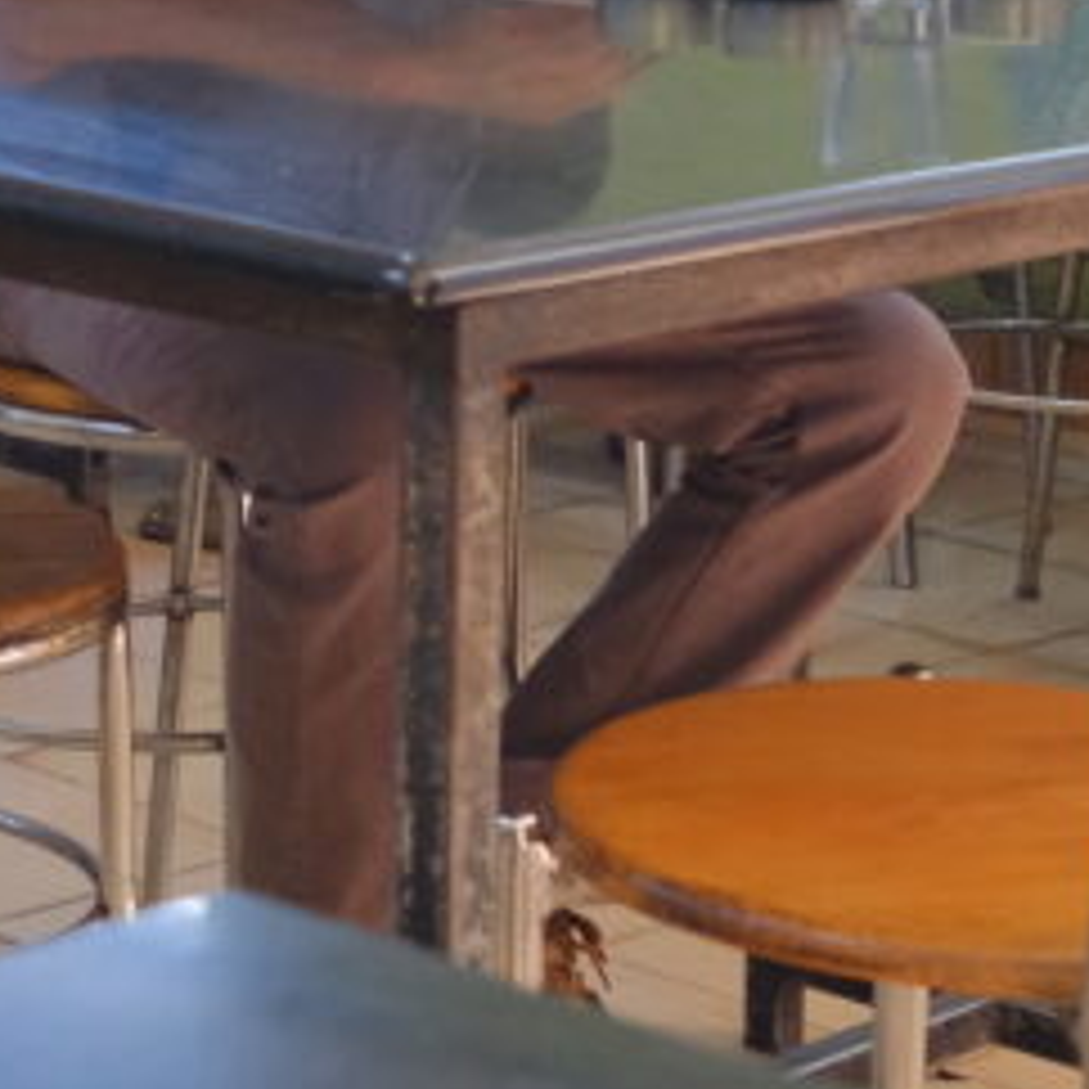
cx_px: -94
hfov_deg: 13.6
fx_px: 4485
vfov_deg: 13.4
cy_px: -326
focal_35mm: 126
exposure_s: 1/100
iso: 3200
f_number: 4
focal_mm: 23.3
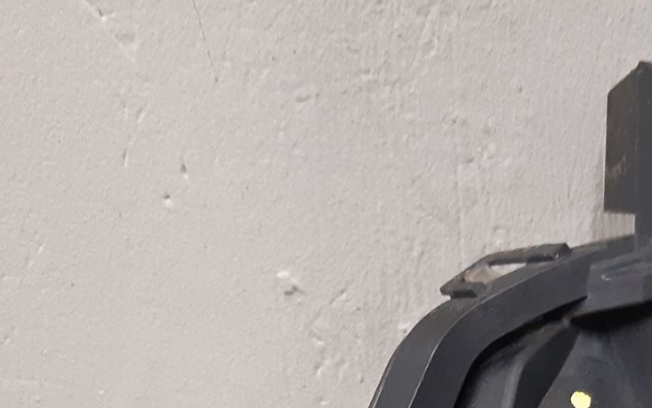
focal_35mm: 77
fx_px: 1368
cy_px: 648
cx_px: 437
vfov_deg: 15.4
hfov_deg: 26.6
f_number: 1.7
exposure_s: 1/50
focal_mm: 3.93
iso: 250
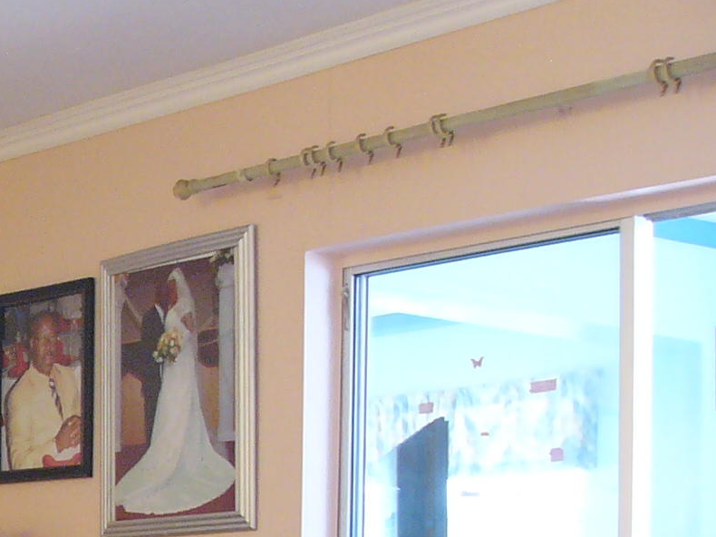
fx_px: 2171
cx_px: -282
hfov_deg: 17.3
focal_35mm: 105
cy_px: 607
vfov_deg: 13.8
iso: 200
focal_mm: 6
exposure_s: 1/4
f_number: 2.8
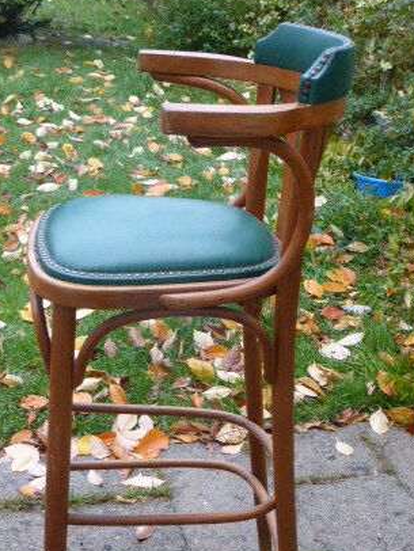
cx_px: 170
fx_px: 1004
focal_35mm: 63
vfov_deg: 30.6
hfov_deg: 23.3
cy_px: 328
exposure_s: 1/125
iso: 400
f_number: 3.9
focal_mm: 6.9
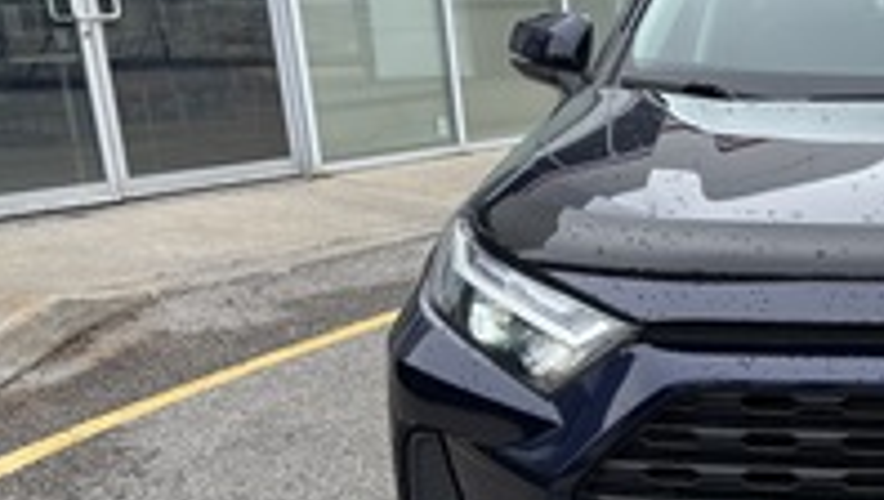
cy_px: 408
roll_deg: +0.6
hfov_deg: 31.6
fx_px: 1408
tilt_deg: -15.2
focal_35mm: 60
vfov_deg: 19.9
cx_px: 929
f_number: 1.6
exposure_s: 1/831
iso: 50
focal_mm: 5.96
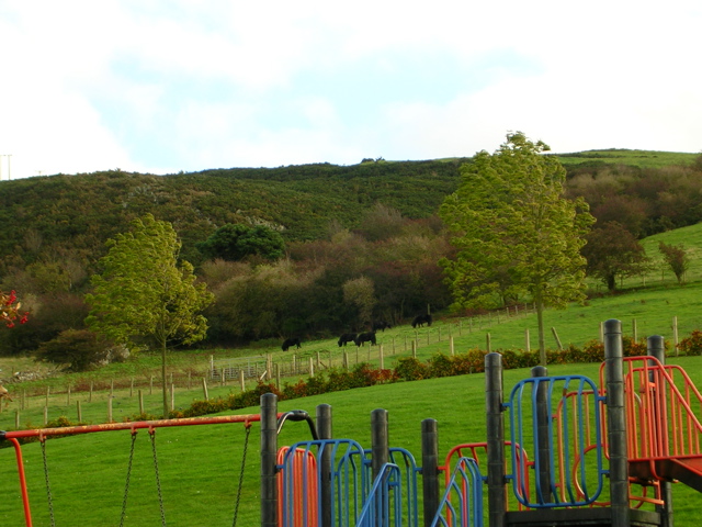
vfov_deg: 12.9
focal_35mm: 115
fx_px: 2332
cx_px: 351
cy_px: 264
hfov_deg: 17.1
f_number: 4.9
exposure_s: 1/96.9
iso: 50
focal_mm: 17.4
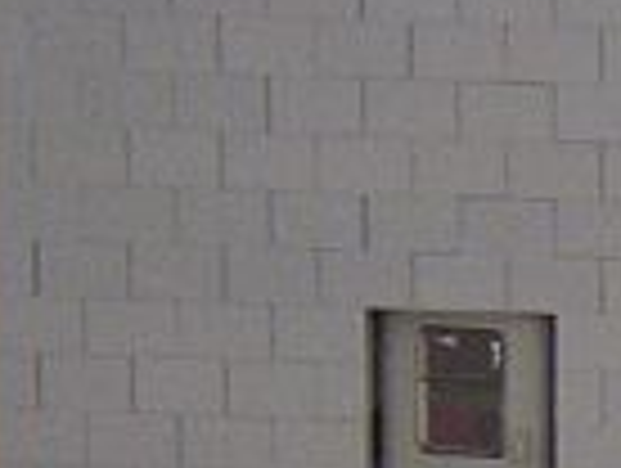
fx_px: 5625
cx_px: 1134
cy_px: 1035
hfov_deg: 6.2
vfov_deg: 4.7
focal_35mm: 313
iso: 400
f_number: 3.2
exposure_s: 1/1.8
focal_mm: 7.1
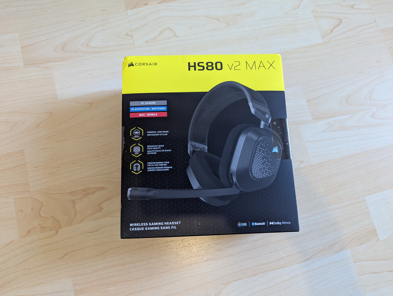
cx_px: 196
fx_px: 273
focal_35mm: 24
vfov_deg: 56.9
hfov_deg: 71.5
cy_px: 148
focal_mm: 6.81
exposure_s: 1/106
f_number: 1.85
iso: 467
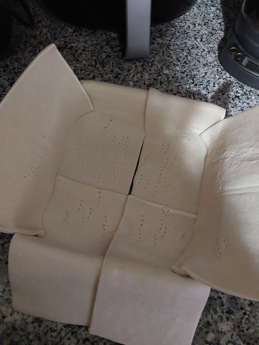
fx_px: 299
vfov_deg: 59.9
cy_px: 172
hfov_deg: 46.8
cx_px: 130
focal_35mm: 30
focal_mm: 4.6
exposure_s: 1/25
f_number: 1.8
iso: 1600
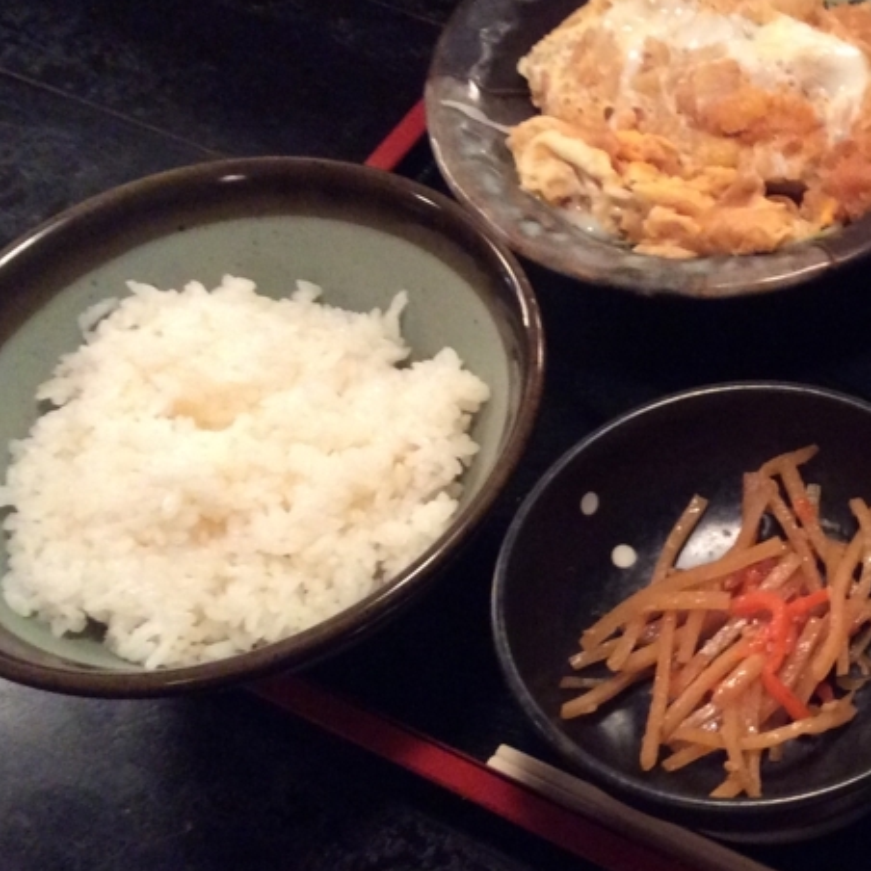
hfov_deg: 25.7
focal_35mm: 64
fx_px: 1822
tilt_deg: -55.9
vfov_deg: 26.9
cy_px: 479
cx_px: 848
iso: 250
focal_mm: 3.3
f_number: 2.4
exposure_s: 1/24
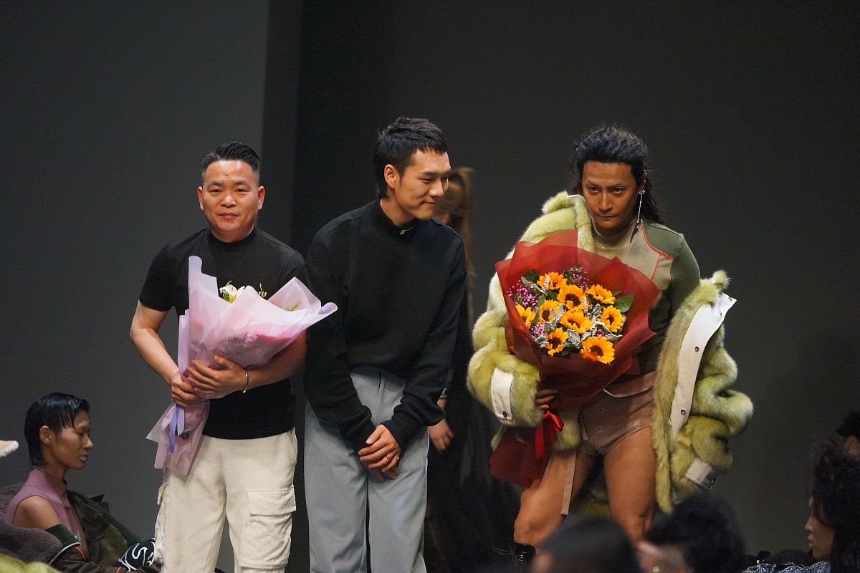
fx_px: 4777
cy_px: 286
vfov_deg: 6.9
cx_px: 430
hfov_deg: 10.3
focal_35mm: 200
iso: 6400
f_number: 3.2
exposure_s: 1/250
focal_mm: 200
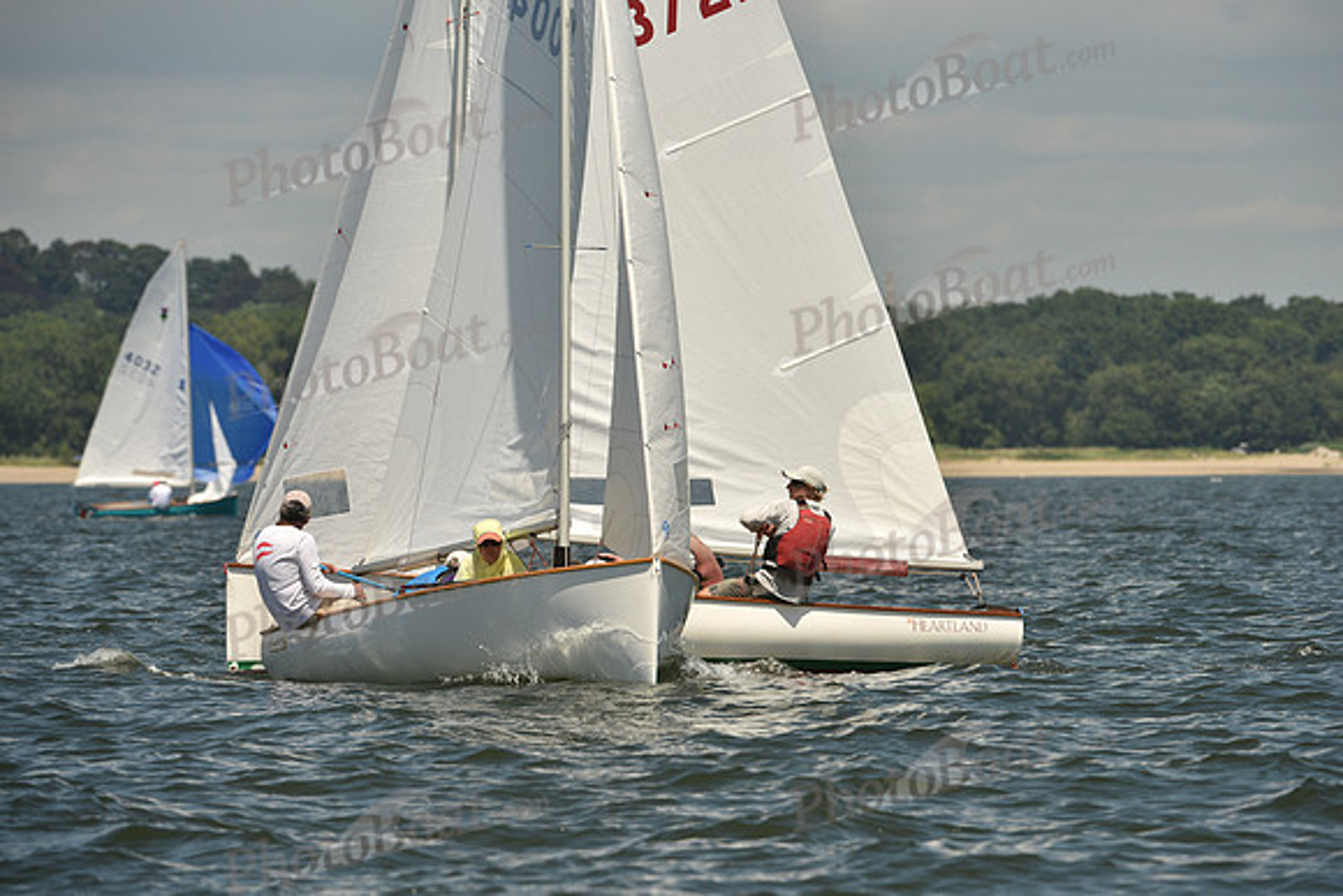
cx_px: 672
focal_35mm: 310
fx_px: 11567
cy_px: 448
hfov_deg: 6.6
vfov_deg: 4.4
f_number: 8
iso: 250
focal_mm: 310
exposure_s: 1/1250
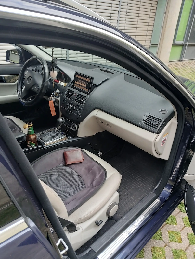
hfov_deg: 53.1
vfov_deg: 67.3
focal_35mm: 26
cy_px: 130
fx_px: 195
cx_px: 98
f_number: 1.8
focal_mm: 3.98
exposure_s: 1/50
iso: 64
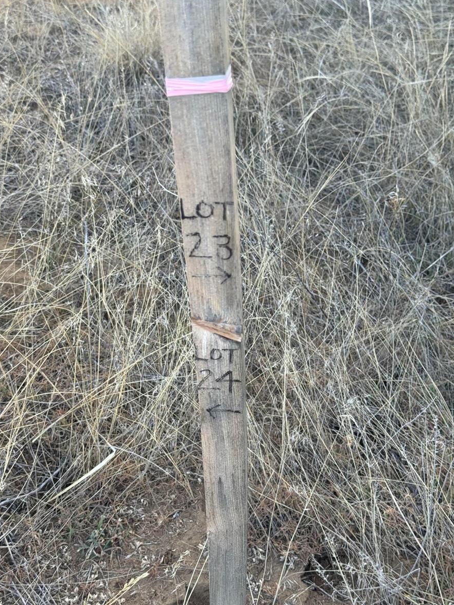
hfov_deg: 29.7
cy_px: 305
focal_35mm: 49
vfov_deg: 38.9
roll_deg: -1.3
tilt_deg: -42.7
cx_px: 227
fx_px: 857
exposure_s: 1/221
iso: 64
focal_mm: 6.76
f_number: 1.78
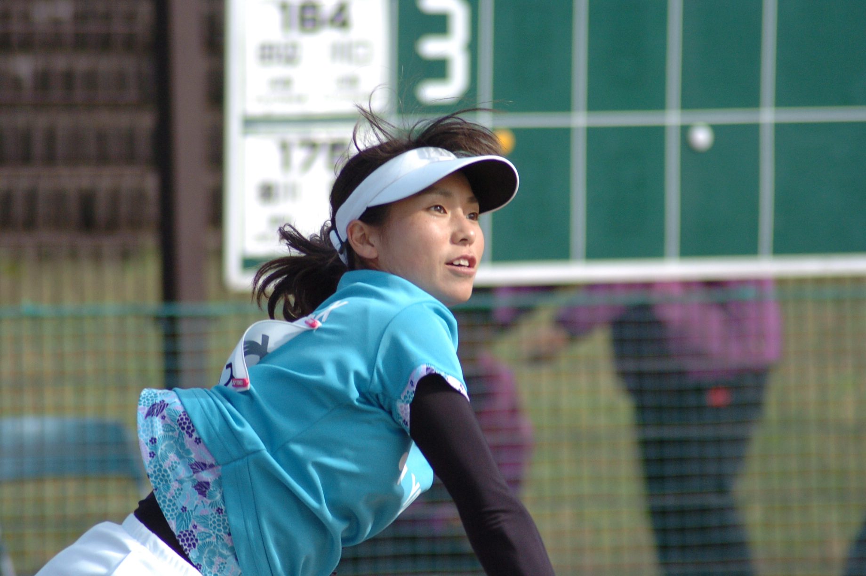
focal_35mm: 450
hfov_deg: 4.6
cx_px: 433
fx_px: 10817
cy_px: 288
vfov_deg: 3.1
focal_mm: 300
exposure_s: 1/1000
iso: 500
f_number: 5.6
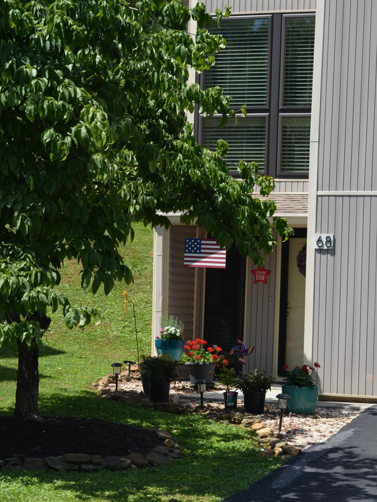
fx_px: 1315
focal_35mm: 91
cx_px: 188
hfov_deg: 16.3
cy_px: 286
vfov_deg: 21.6
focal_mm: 55
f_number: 8
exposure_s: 1/250
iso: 160
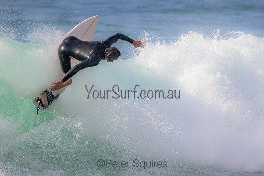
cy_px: 94
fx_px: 7941
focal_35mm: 1083
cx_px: 179
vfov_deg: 1.3
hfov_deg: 1.9
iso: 1400
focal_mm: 800
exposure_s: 1/2000
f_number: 11
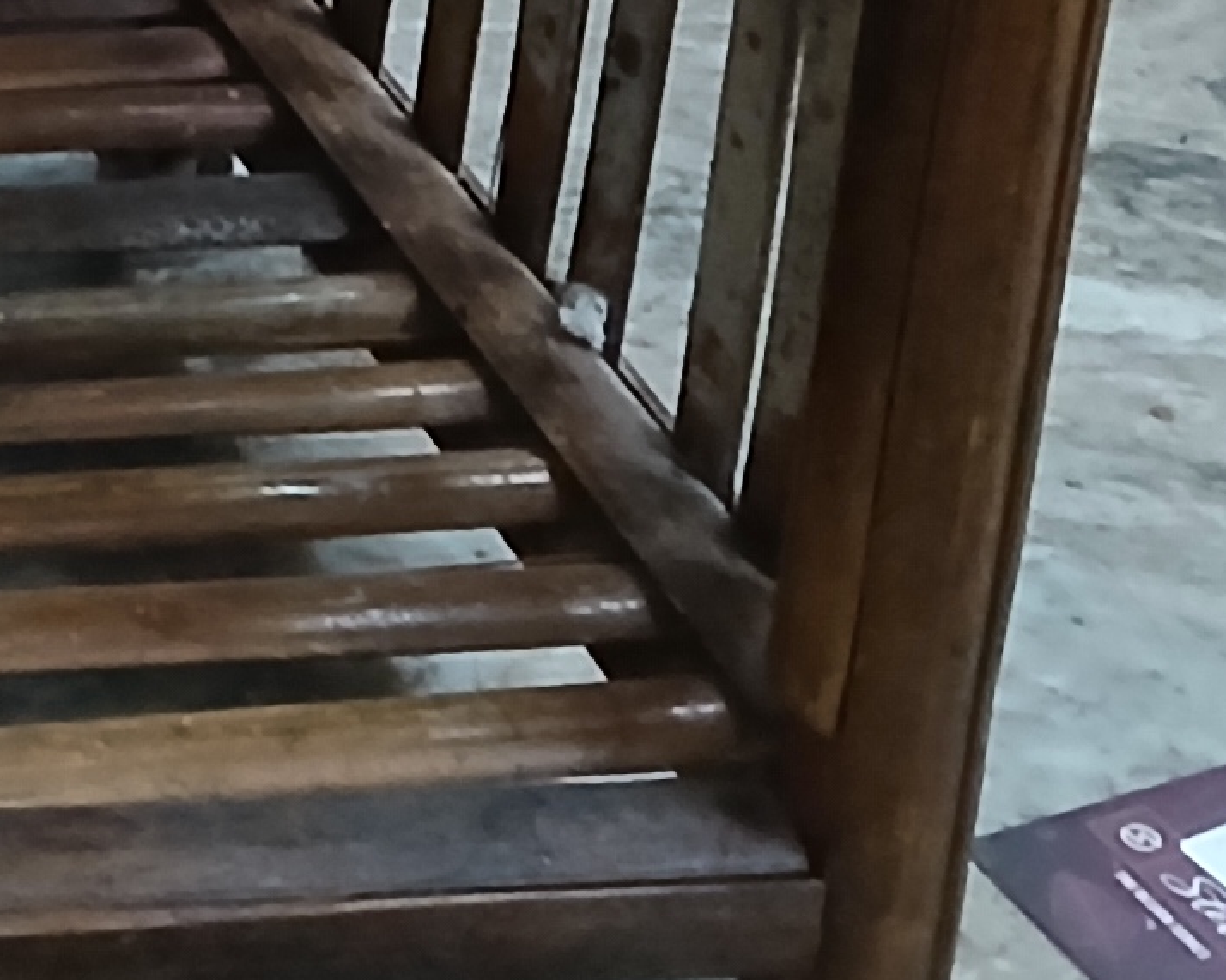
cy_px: -1483
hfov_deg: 12.0
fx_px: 5261
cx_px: -1152
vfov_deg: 9.3
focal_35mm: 145
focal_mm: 3.98
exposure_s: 1/20
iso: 500
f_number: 1.8
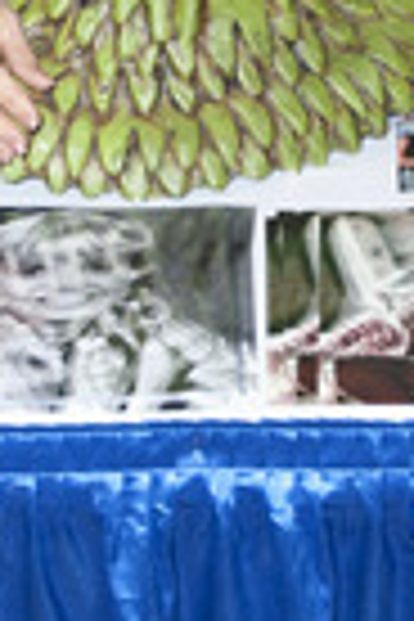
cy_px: 104
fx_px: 1345
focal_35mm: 78
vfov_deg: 25.4
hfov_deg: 17.0
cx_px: 434
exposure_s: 1/320
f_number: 4
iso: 400
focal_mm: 27
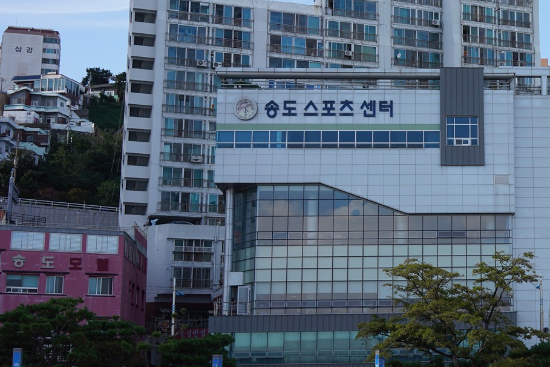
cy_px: 145
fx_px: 1176
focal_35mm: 77
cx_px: 541
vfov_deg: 17.7
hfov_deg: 25.1
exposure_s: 1/160
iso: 100
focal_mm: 35
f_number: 7.1
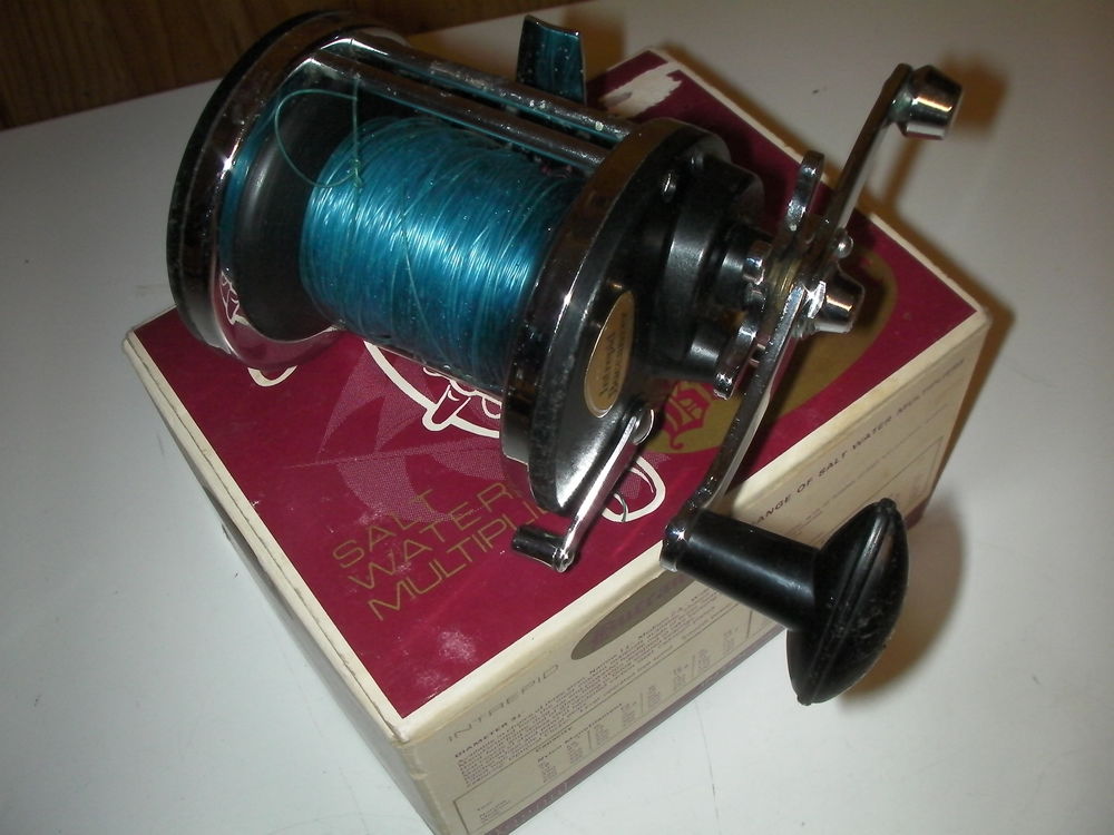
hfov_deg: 49.0
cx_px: 557
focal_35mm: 38
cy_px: 418
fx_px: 1223
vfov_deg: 37.7
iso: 200
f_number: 5.6
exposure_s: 1/30
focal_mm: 6.3
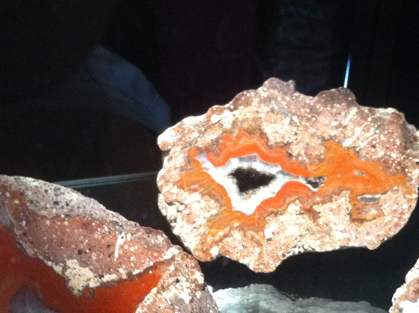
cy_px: 279
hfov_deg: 26.6
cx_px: 278
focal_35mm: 73
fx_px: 882
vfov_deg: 19.7
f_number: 2.8
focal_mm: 3.85
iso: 500
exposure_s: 1/15
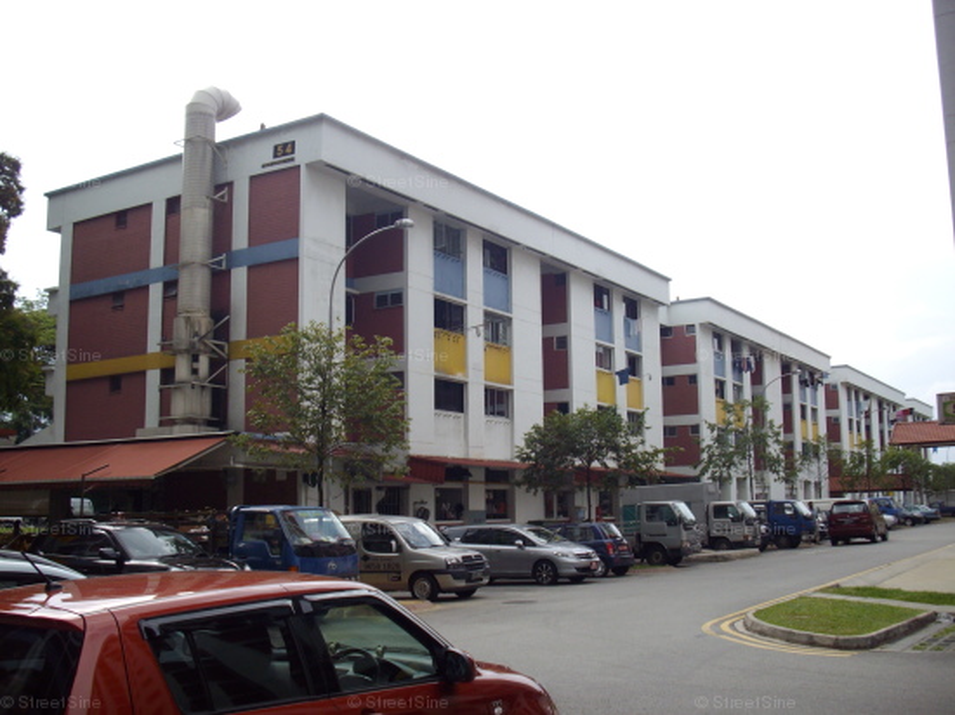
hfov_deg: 50.2
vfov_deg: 38.6
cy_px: 358
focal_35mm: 37
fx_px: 1020
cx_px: 478
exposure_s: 1/125
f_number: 5.6
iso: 80
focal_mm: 6.2
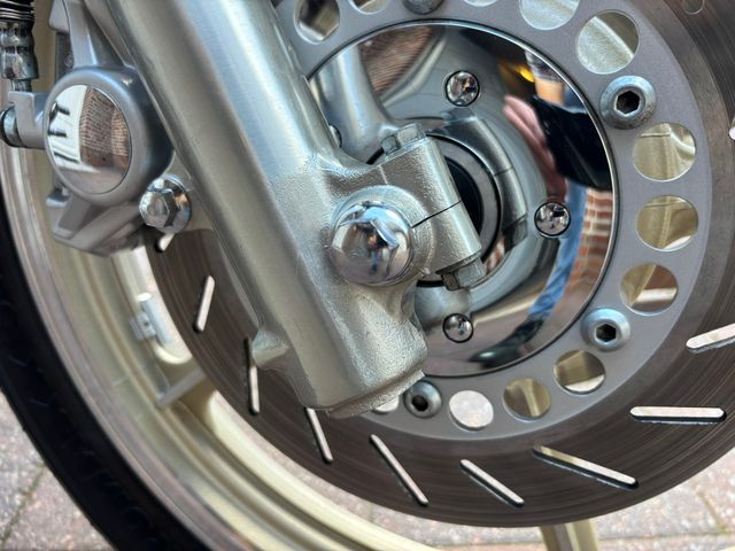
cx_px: 368
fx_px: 552
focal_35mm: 26
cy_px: 276
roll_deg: -1.0
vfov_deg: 53.1
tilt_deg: -29.5
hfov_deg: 67.3
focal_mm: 5.96
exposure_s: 1/121
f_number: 1.6
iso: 100
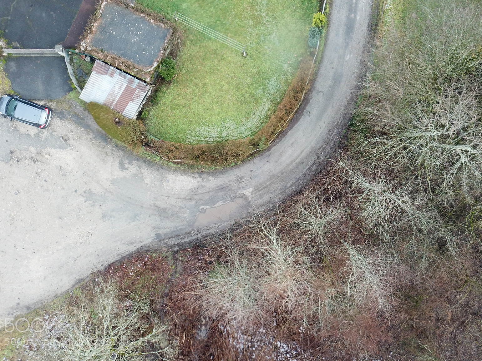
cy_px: 179
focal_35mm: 27
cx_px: 235
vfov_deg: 51.4
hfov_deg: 65.3
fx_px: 376
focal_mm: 4.73
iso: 147
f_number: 2.2
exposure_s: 1/100
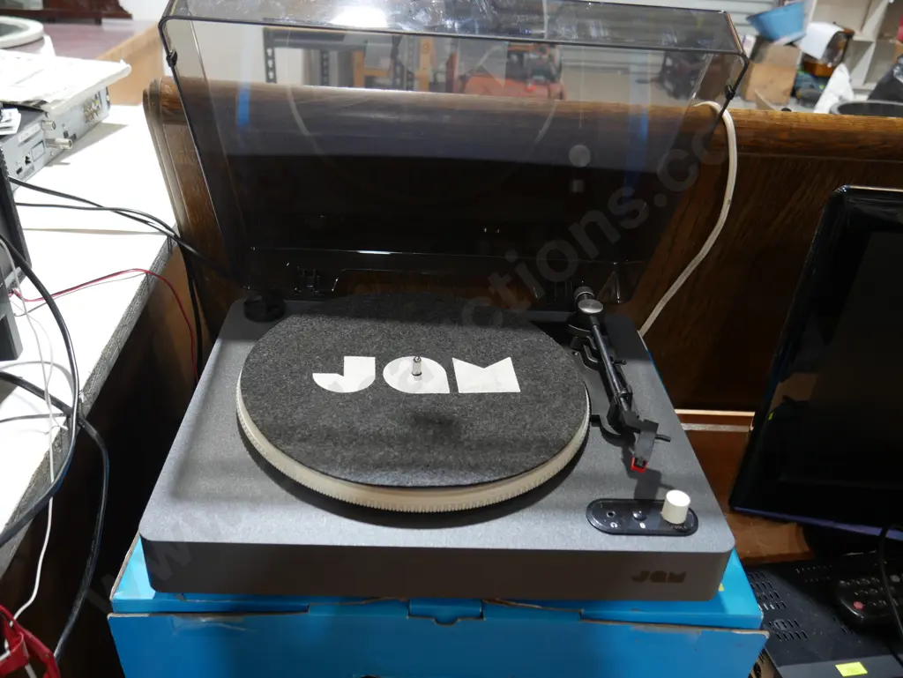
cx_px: 452
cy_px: 339
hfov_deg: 63.4
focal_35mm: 28
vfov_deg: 49.8
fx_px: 731
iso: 500
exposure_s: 1/60
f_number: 3.5
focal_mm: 14
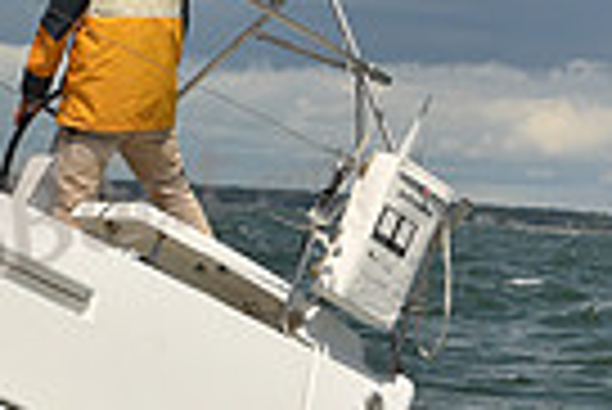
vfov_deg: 4.6
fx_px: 5088
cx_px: -508
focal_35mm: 299
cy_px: 61
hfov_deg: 6.7
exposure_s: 1/800
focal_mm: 70
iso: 320
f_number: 13
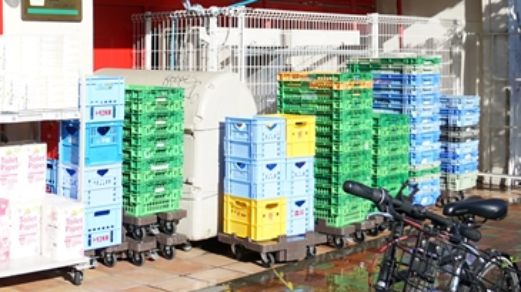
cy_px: 67
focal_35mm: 62
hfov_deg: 31.5
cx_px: 9
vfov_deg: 19.2
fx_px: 856
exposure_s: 1/800
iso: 100
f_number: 4
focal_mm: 18
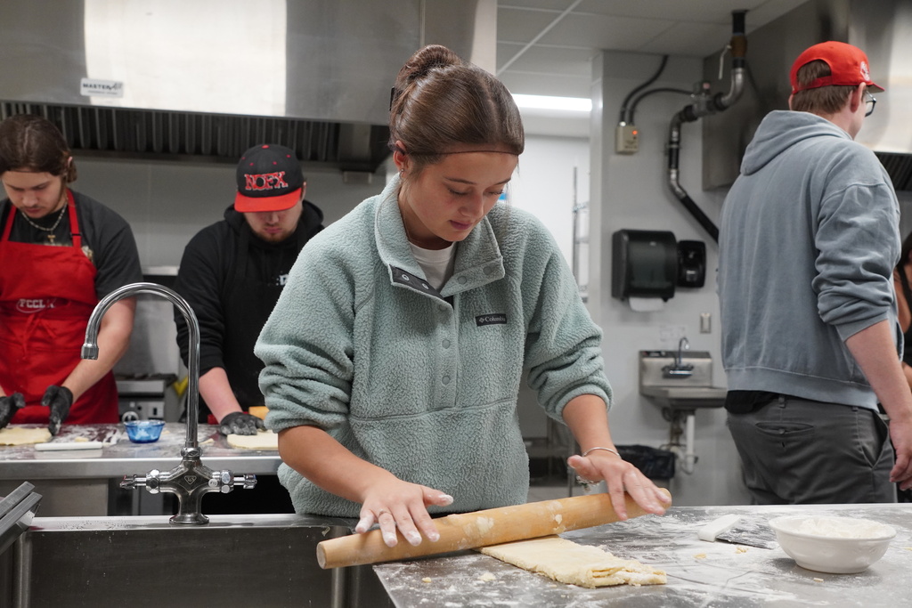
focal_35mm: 40
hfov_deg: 47.9
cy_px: 304
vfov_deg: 33.0
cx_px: 456
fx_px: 1026
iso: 1600
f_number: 4
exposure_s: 1/160
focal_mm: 27
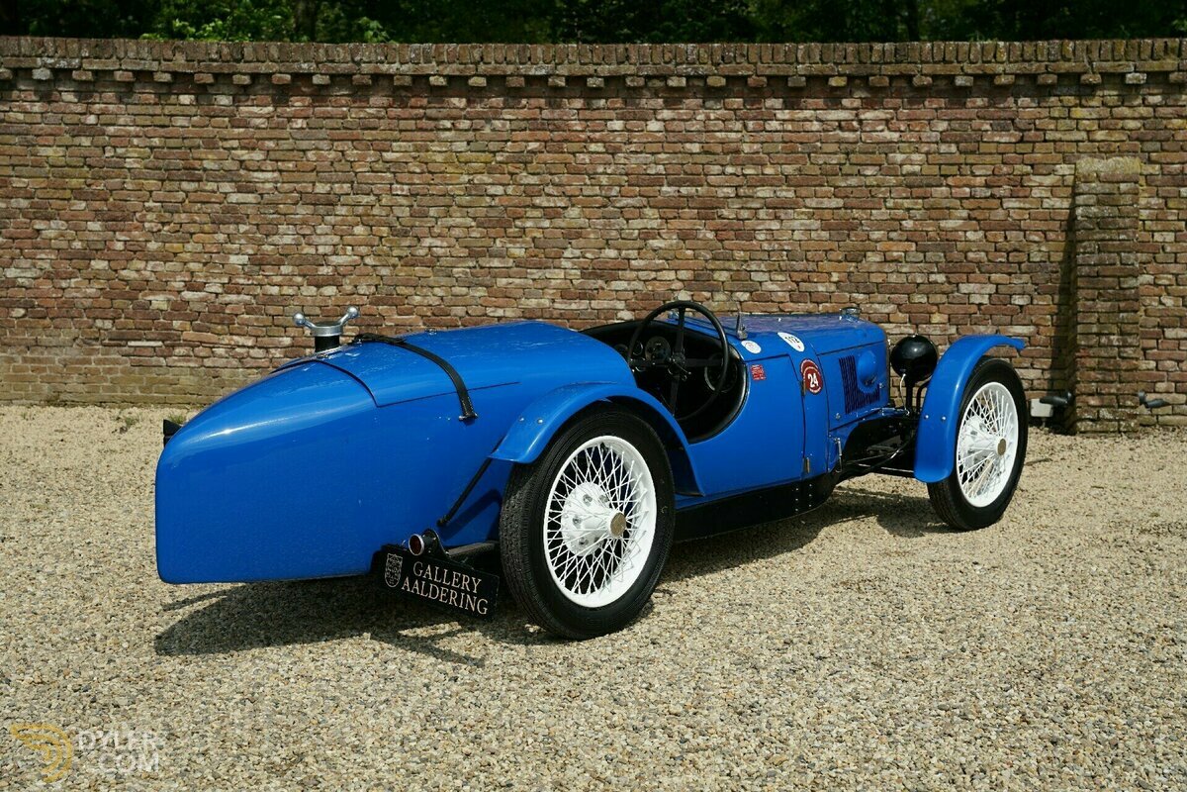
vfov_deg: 26.8
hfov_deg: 39.4
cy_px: 396
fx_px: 1658
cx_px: 594
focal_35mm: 50
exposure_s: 1/250
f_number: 6.3
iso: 100
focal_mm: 50.3
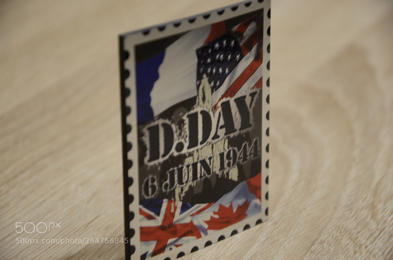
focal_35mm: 158
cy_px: 130
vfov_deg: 8.7
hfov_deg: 13.1
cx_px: 196
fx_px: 1715
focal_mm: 105
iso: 800
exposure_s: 1/10
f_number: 5.6
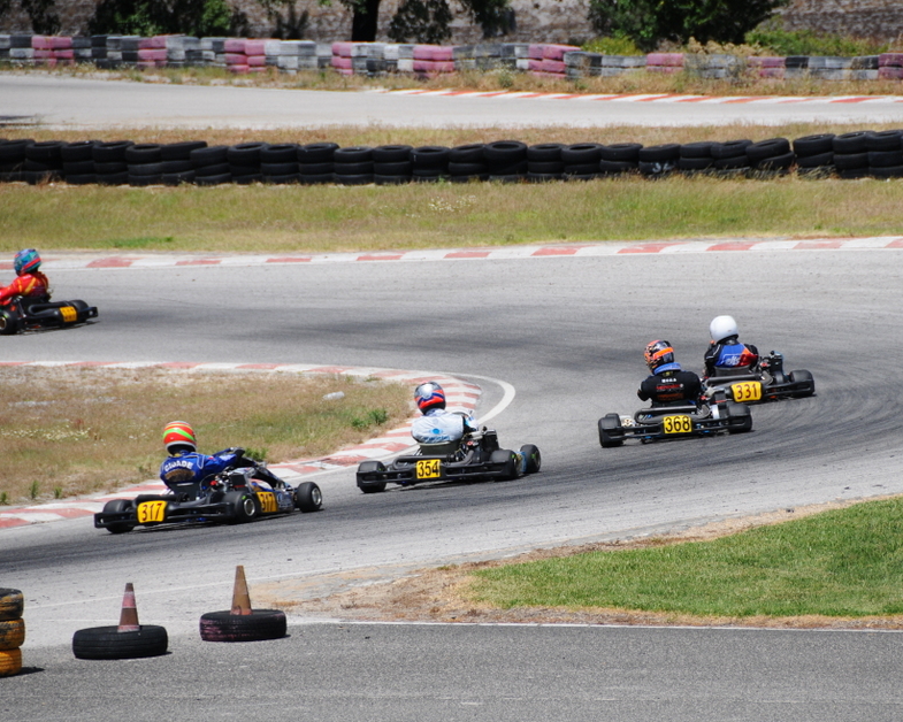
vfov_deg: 4.2
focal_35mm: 367
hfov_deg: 5.3
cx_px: 546
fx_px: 9808
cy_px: 354
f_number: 5.6
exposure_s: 1/2500
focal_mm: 200
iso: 400
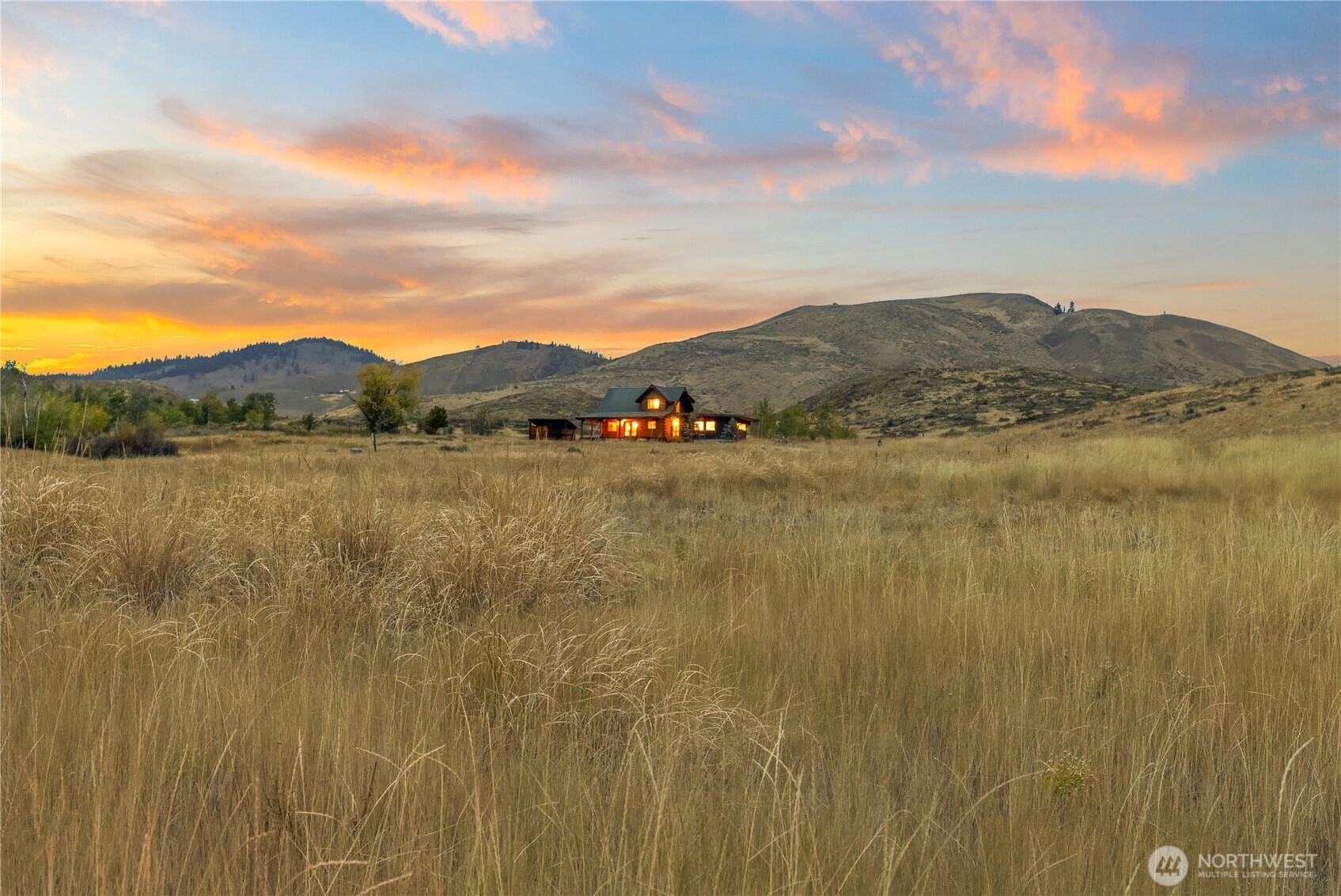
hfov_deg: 33.0
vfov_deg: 22.4
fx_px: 2262
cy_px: 448
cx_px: 670
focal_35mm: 61
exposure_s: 2.5
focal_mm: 60.7
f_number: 9
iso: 5000
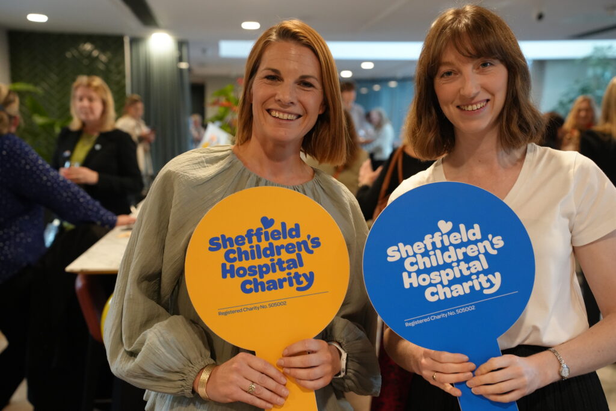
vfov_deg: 27.0
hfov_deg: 39.6
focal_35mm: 50
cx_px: 308
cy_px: 206
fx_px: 856
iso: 4000
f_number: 4
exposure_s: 1/160
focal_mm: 50
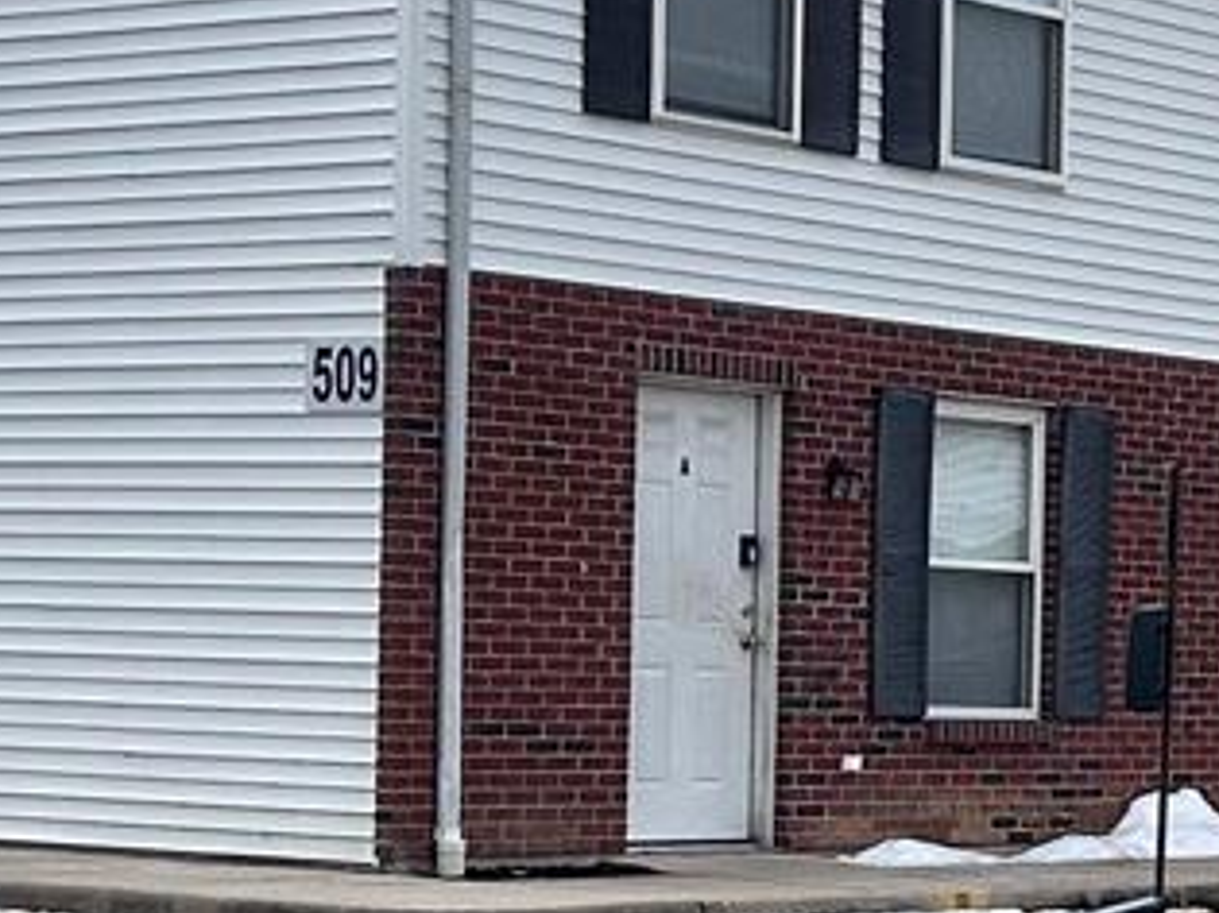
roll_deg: -1.3
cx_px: 1703
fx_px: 4647
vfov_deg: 11.2
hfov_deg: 14.2
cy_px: 716
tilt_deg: -2.5
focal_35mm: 132
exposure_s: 1/4444
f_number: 1.5
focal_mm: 5.7
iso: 50
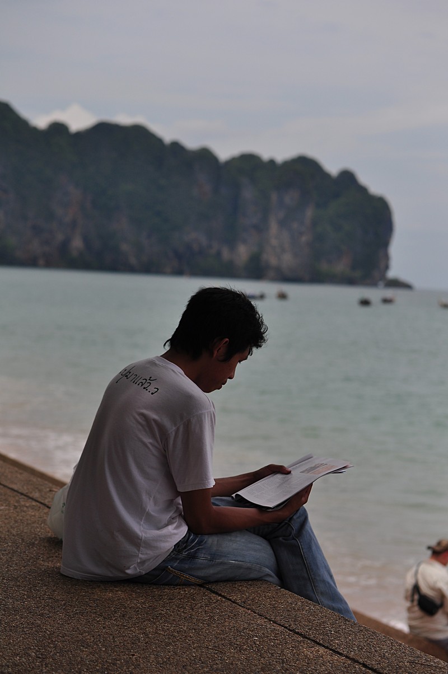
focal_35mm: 90
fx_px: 1684
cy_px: 337
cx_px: 224
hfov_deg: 15.2
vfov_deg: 22.6
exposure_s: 1/4000
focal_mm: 60
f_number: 3.5
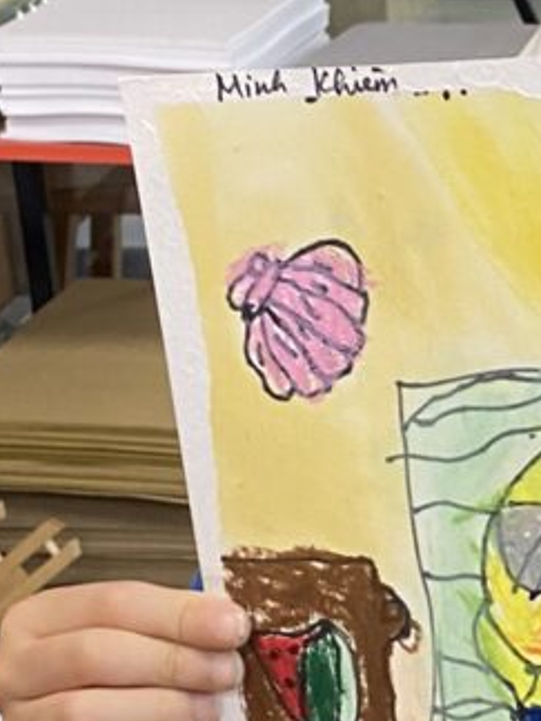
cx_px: 661
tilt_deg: -20.8
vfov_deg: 18.4
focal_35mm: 107
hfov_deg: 13.4
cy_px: 411
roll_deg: +0.9
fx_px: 2230
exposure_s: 1/74
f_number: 1.8
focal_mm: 4.25
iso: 125
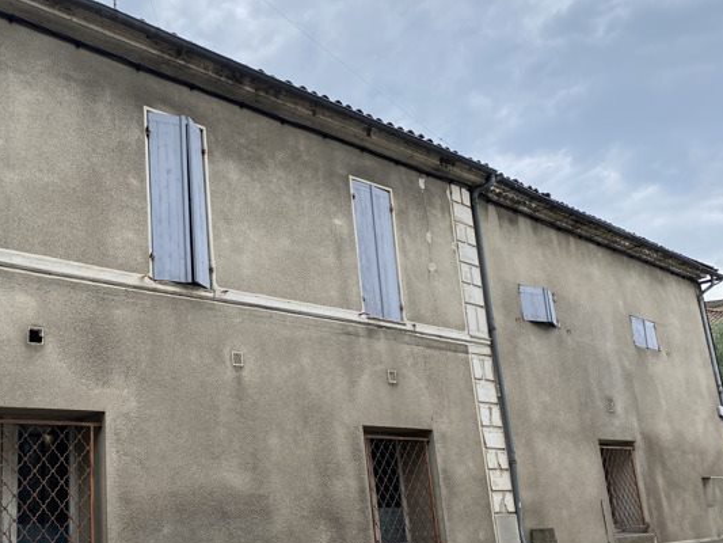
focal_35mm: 39
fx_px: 815
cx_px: 190
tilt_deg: +14.3
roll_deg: +3.5
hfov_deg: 46.3
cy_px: 296
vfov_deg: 36.8
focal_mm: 4.25
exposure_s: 1/1082
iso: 32
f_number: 1.8
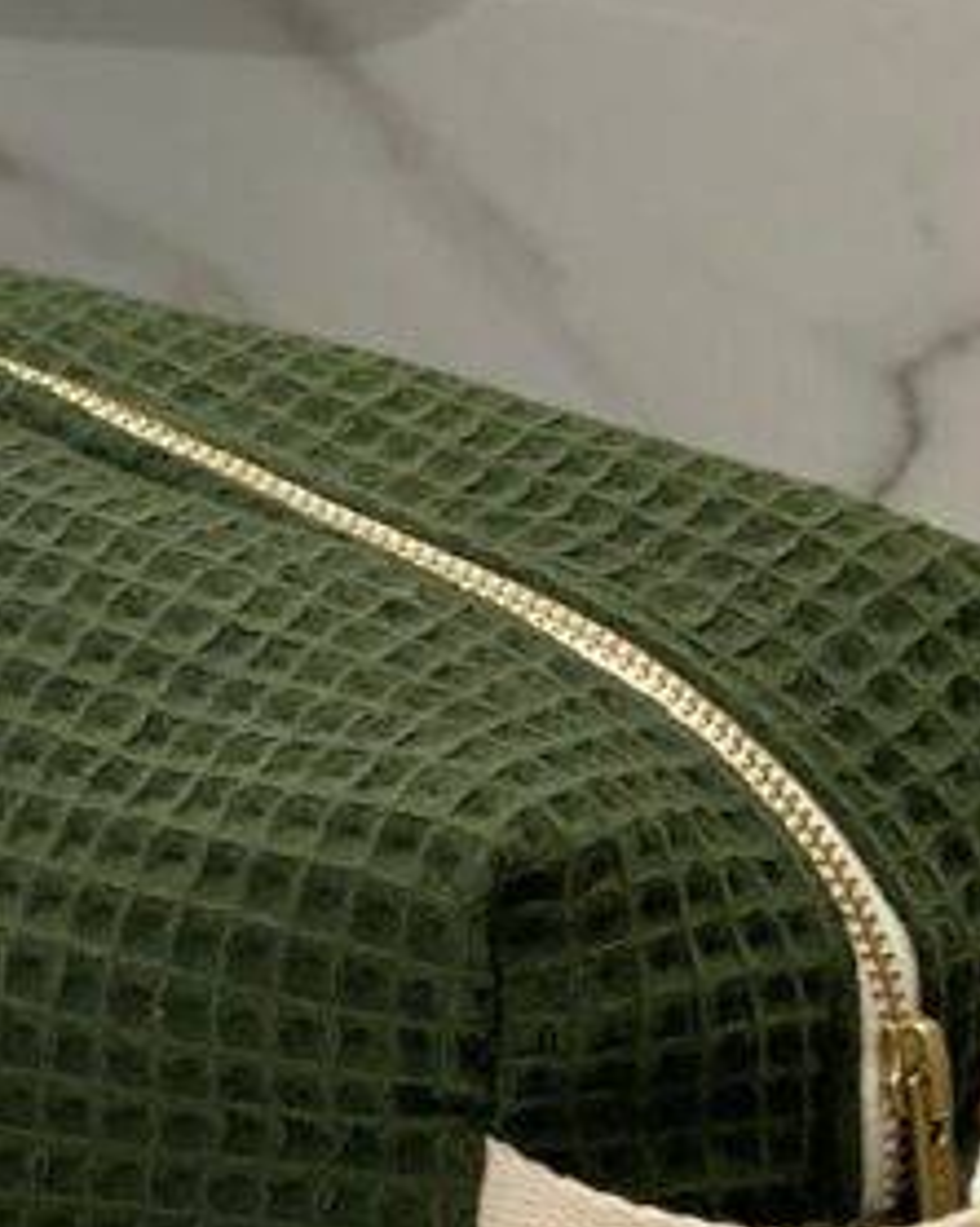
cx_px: -428
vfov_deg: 10.3
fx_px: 6787
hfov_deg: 8.1
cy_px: 468
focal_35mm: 187
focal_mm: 6
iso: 125
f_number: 2
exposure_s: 1/100
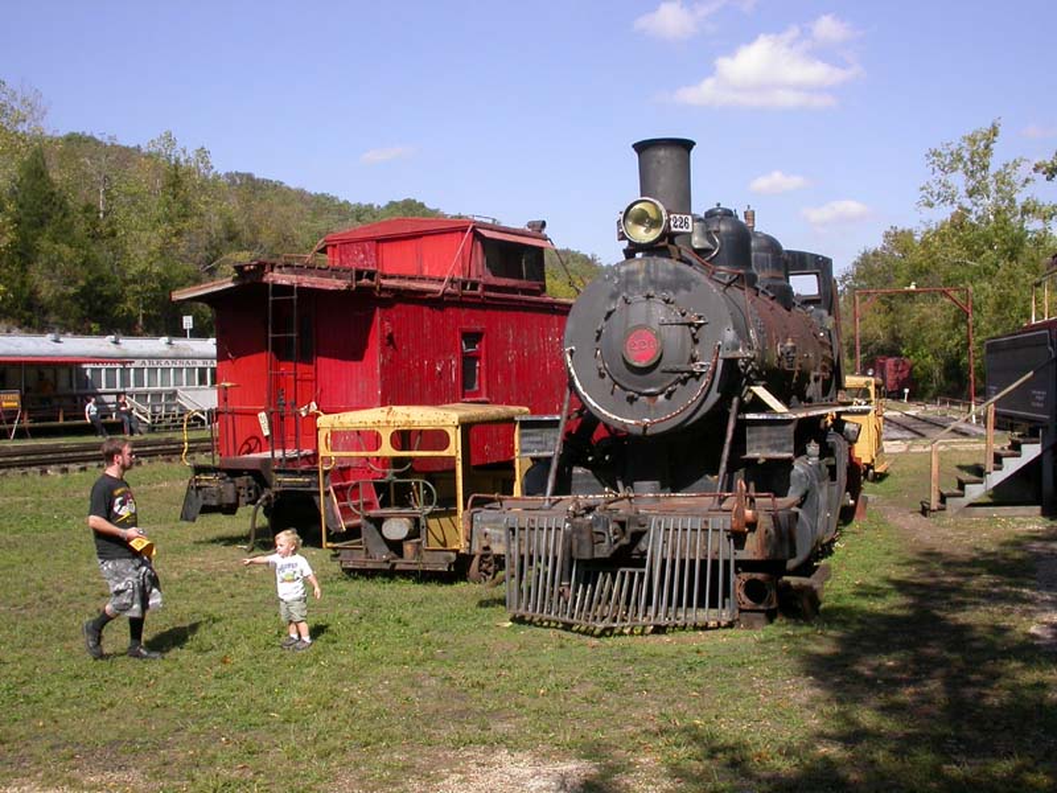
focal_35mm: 38
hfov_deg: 49.0
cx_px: 528
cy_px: 396
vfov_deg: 37.7
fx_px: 1160
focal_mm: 7.85
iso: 100
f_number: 6.7
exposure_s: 1/318
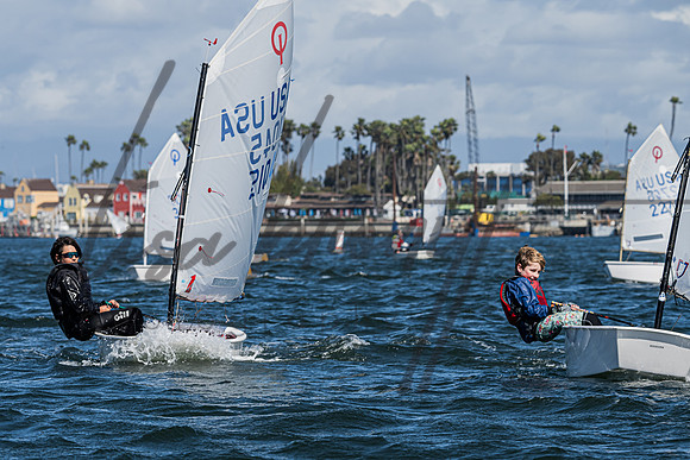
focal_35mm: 238
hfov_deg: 8.6
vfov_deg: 5.8
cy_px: 259
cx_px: 234
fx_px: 4564
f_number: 8
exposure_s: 1/1000
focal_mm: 180
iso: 320
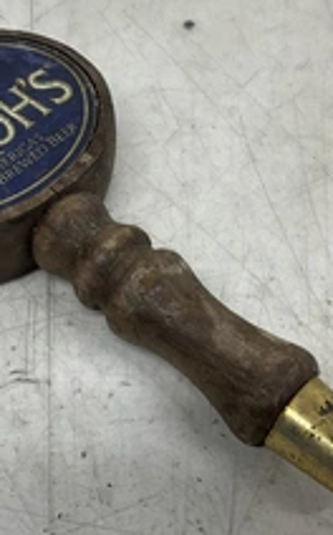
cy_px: 250
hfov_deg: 22.3
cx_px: 141
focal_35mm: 58
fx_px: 844
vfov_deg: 35.1
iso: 40
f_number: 1.8
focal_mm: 3
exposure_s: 1/120
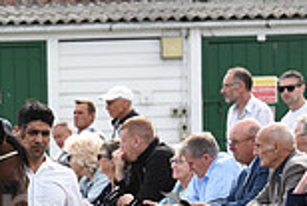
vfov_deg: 3.0
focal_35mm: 459
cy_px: 229
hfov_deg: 4.5
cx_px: -175
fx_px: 3918
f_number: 5.6
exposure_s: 1/800
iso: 400
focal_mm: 122
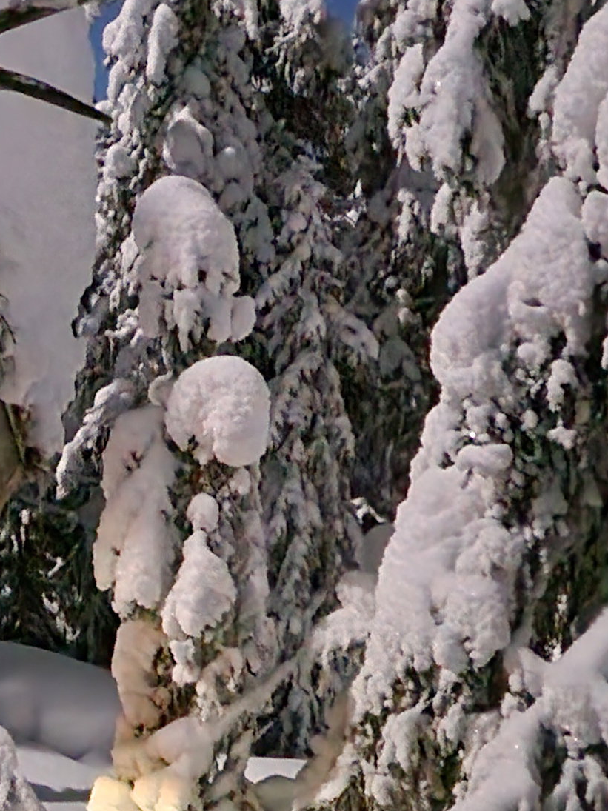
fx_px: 1968
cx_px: -192
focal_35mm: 84
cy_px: 333
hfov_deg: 16.6
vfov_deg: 23.3
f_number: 1.8
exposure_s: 1/10
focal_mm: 5.4
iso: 3200
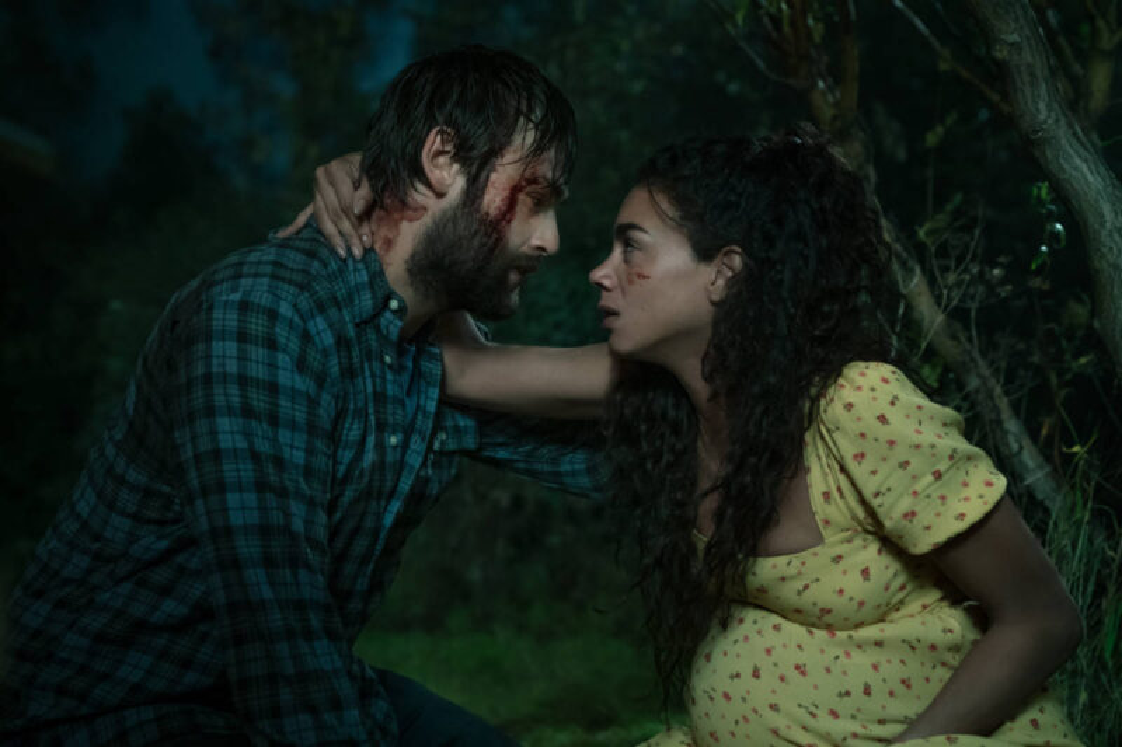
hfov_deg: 35.1
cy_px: 374
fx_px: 1776
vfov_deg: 23.8
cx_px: 561
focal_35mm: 57
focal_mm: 57
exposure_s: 1/200
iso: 4000
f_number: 3.5
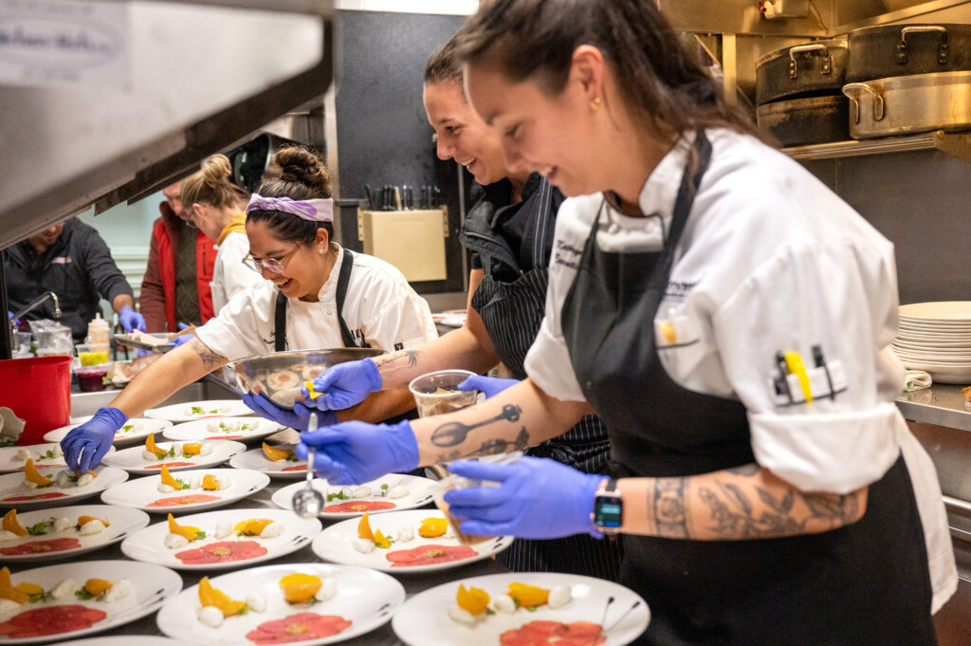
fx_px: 1051
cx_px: 486
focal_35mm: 39
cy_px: 323
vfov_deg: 34.2
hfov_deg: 49.6
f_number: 3.5
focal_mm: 39
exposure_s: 1/400
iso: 5000
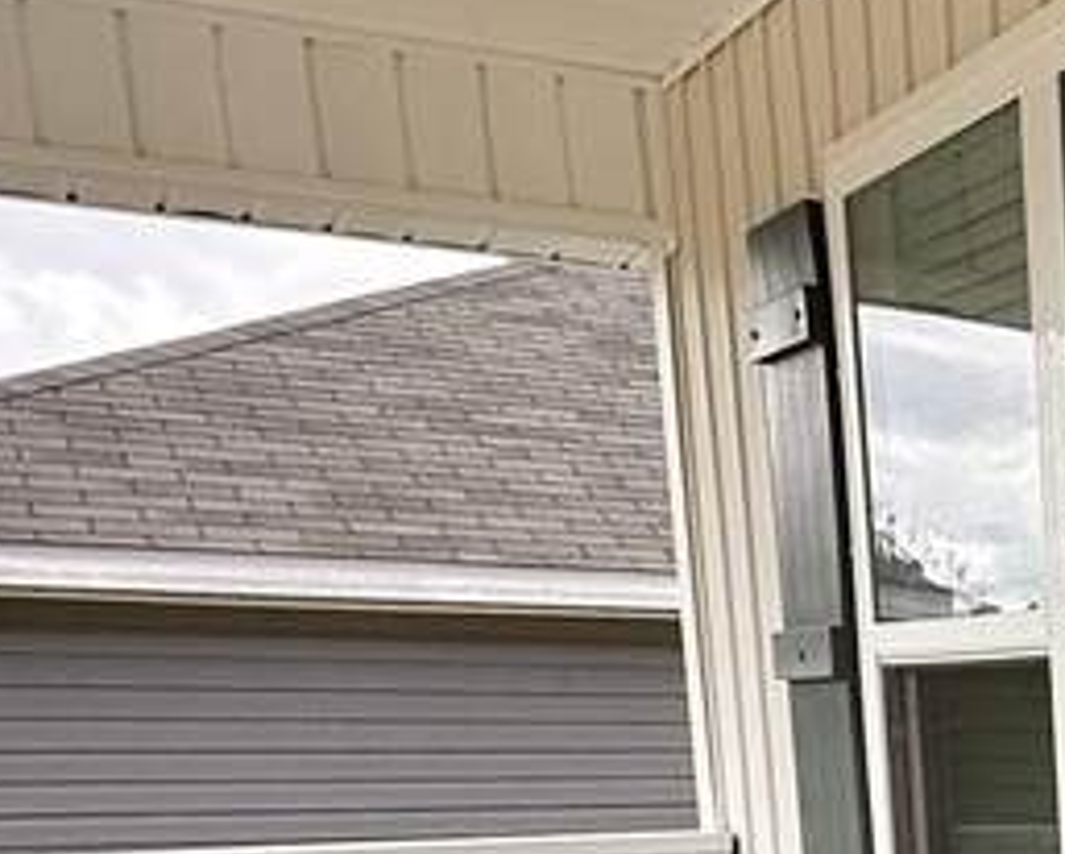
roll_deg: -0.1
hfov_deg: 19.8
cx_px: 1956
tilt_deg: -8.5
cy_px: 1065
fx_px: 2145
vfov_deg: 20.8
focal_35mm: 68
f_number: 2.2
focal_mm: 2.22
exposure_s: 1/716
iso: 40
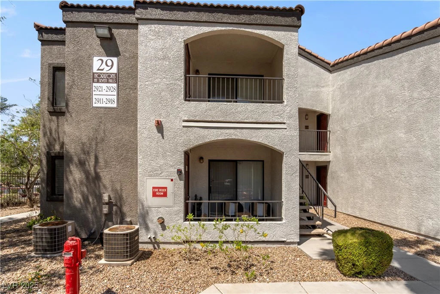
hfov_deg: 100.4
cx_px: 220
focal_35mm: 15
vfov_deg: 77.3
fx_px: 183
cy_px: 147
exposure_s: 1/125
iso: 200
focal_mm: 10
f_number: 13
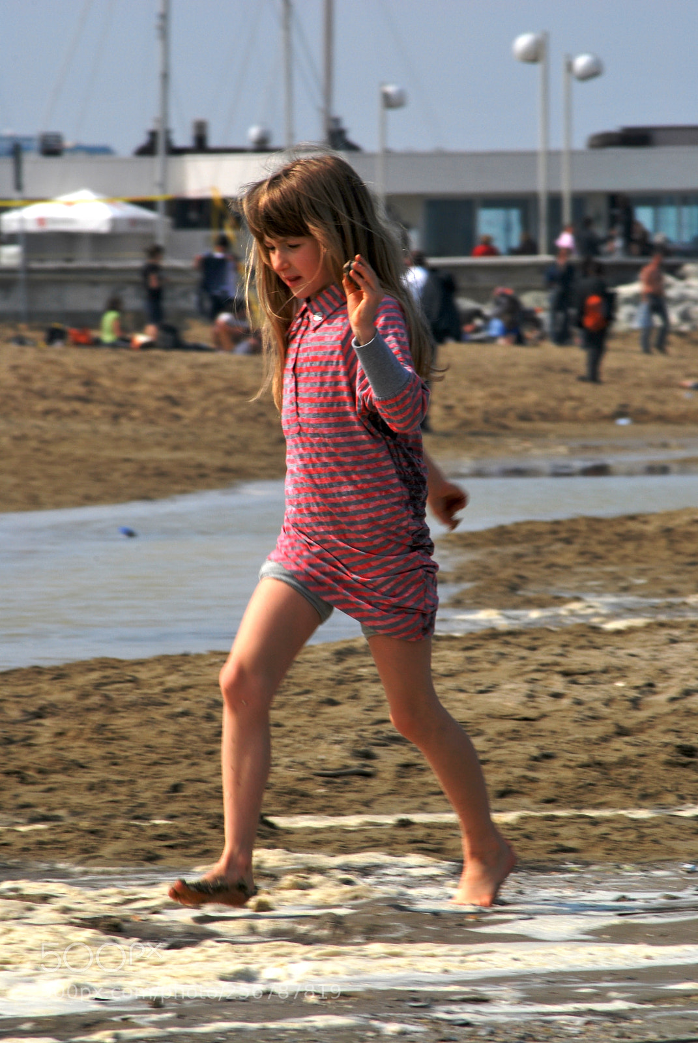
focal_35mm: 375
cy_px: 522
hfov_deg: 3.7
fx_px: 10875
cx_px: 349
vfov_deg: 5.5
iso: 100
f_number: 20
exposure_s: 1/125
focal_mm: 250
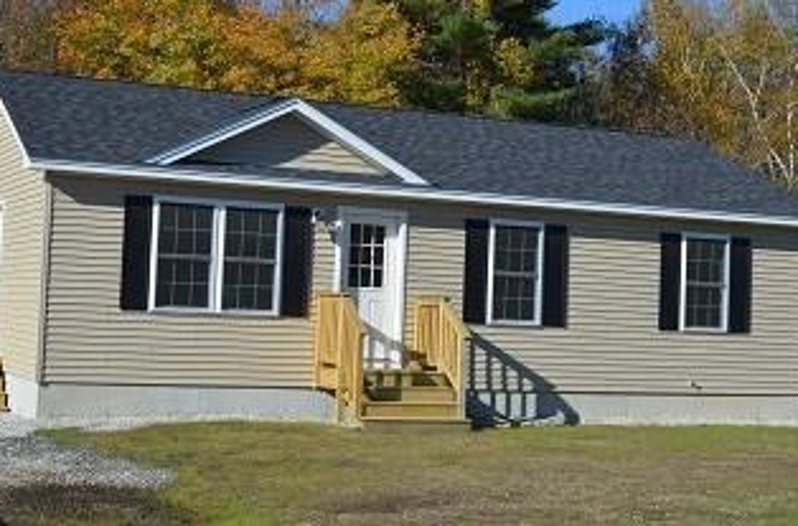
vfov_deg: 20.7
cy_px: 193
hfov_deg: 31.0
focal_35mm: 65
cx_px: 361
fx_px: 1436
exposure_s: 1/400
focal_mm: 34
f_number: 10
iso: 320
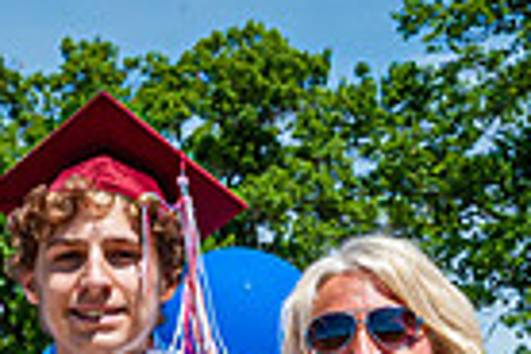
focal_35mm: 156
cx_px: 52
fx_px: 2301
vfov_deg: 8.6
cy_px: 539
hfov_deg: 13.1
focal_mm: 24
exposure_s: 1/500
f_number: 10
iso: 200
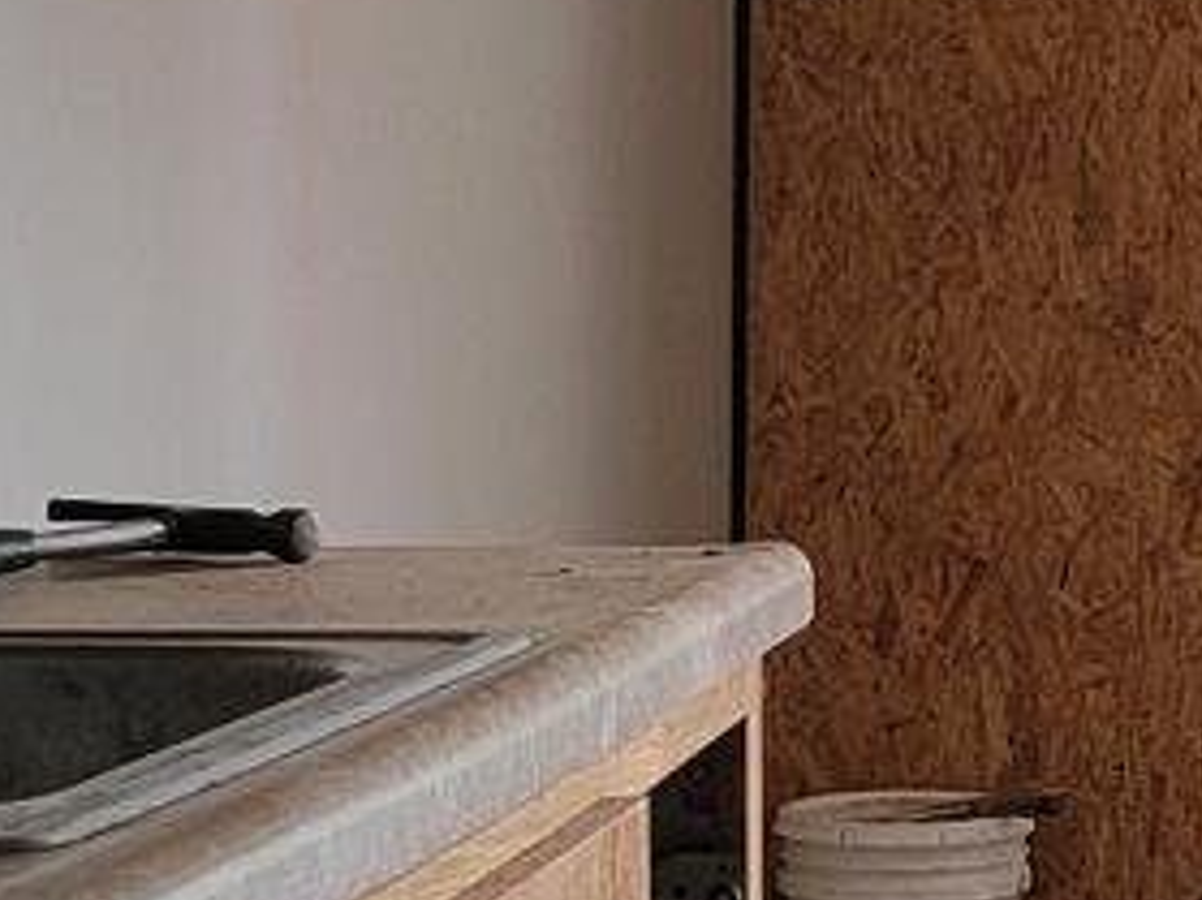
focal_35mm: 124
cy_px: 400
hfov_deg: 15.4
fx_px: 4304
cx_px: 1353
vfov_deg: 11.9
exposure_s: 1/40
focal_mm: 6.7
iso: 200
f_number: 1.8
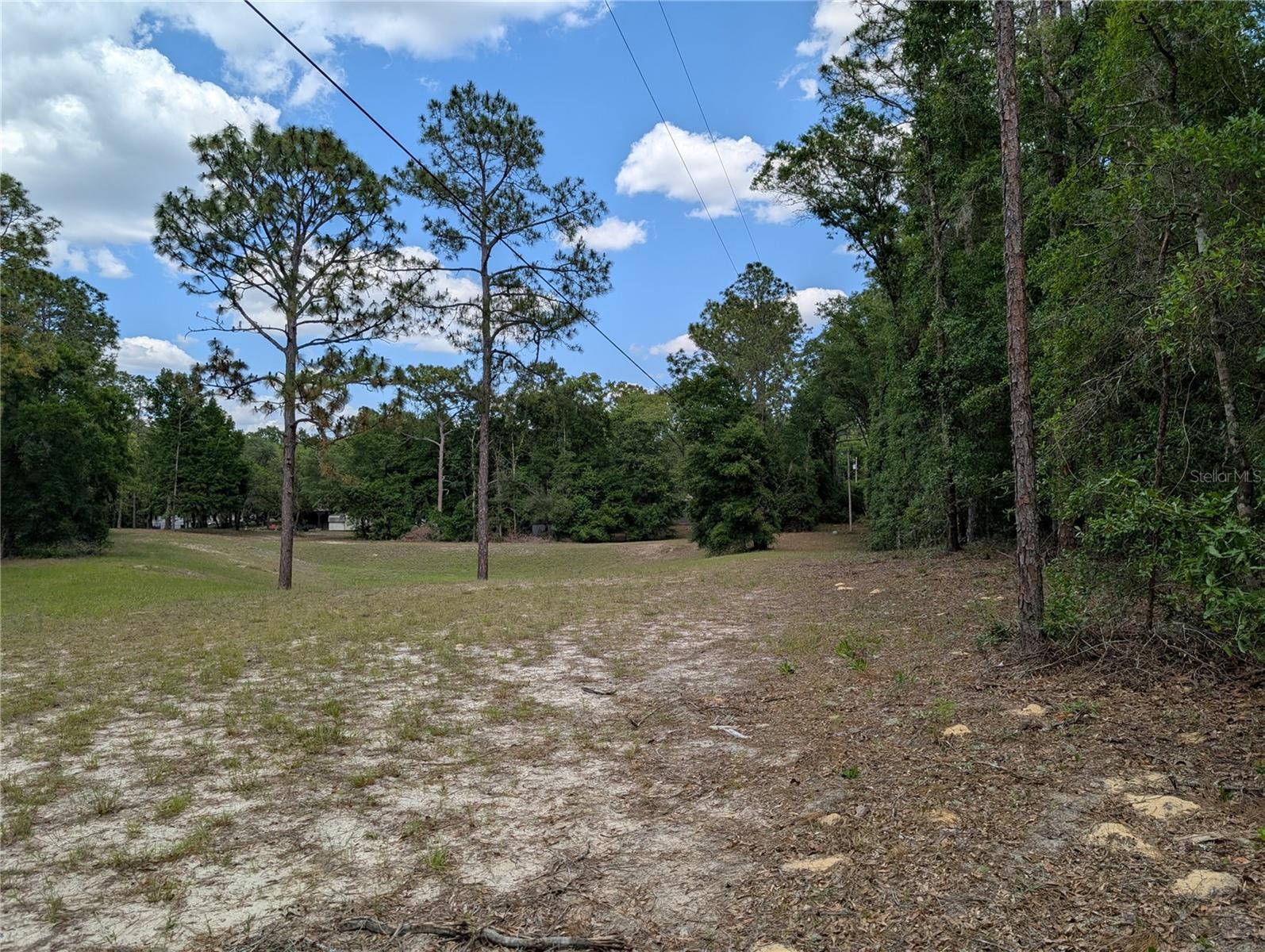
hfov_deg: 71.5
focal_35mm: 24
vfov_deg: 56.9
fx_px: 878
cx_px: 632
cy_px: 476
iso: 21
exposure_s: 1/1073
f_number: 1.68
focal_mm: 6.9
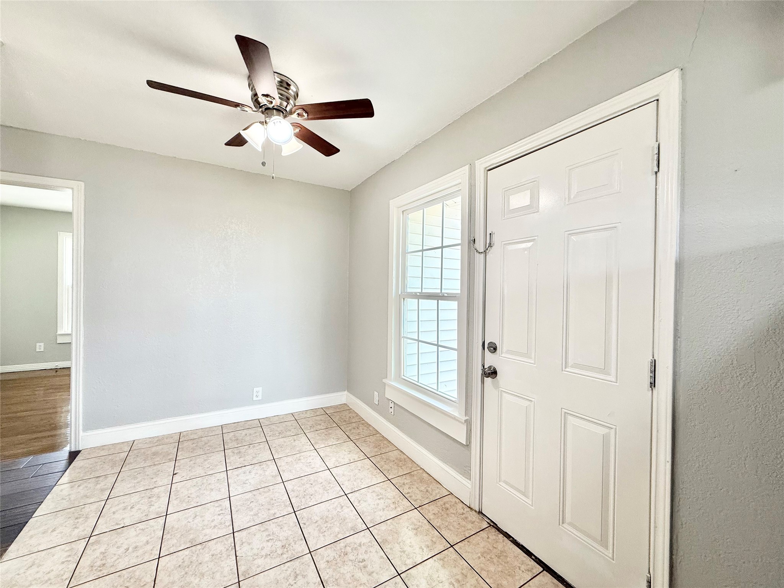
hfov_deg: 102.1
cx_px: 392
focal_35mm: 14
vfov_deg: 85.7
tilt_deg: +0.7
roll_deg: -0.9
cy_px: 294
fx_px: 317
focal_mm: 2.22
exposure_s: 1/120
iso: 125
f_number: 2.2
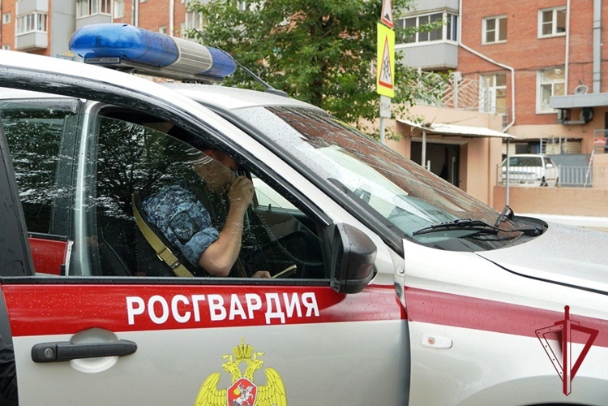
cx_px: 304
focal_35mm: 44
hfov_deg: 45.0
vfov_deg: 30.8
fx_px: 735
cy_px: 203
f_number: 4.5
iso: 400
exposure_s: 1/160
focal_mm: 29
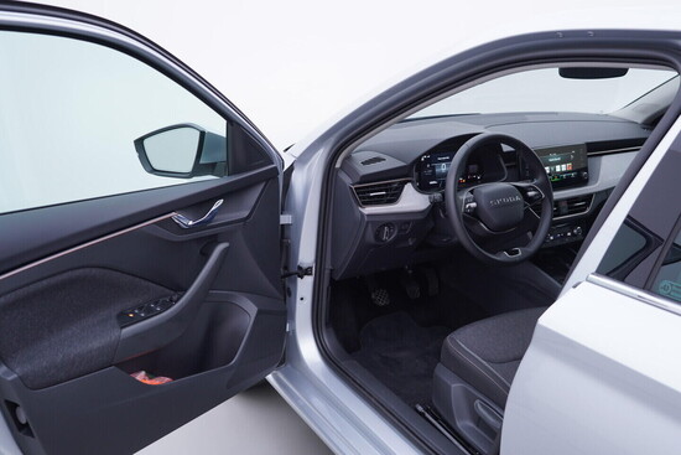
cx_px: 340
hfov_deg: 53.1
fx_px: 681
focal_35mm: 36
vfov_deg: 36.9
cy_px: 228
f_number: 3.2
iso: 125
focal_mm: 24
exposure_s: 1/50
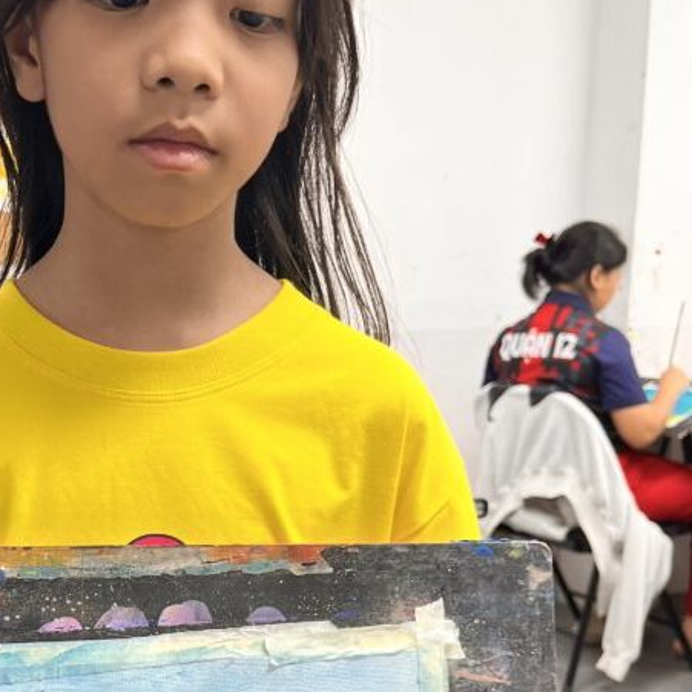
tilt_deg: -13.1
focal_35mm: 51
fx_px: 1153
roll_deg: +2.2
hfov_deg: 32.7
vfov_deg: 32.7
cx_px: 161
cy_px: 531
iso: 100
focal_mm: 5.1
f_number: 1.6
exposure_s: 1/100
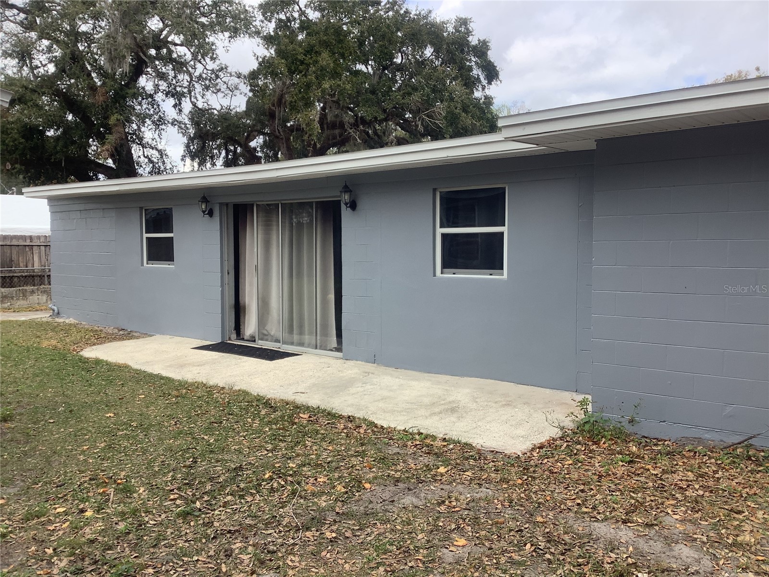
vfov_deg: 45.4
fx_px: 689
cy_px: 288
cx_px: 384
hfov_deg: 58.4
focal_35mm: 31
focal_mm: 3.3
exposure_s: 1/344
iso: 25
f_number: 2.4
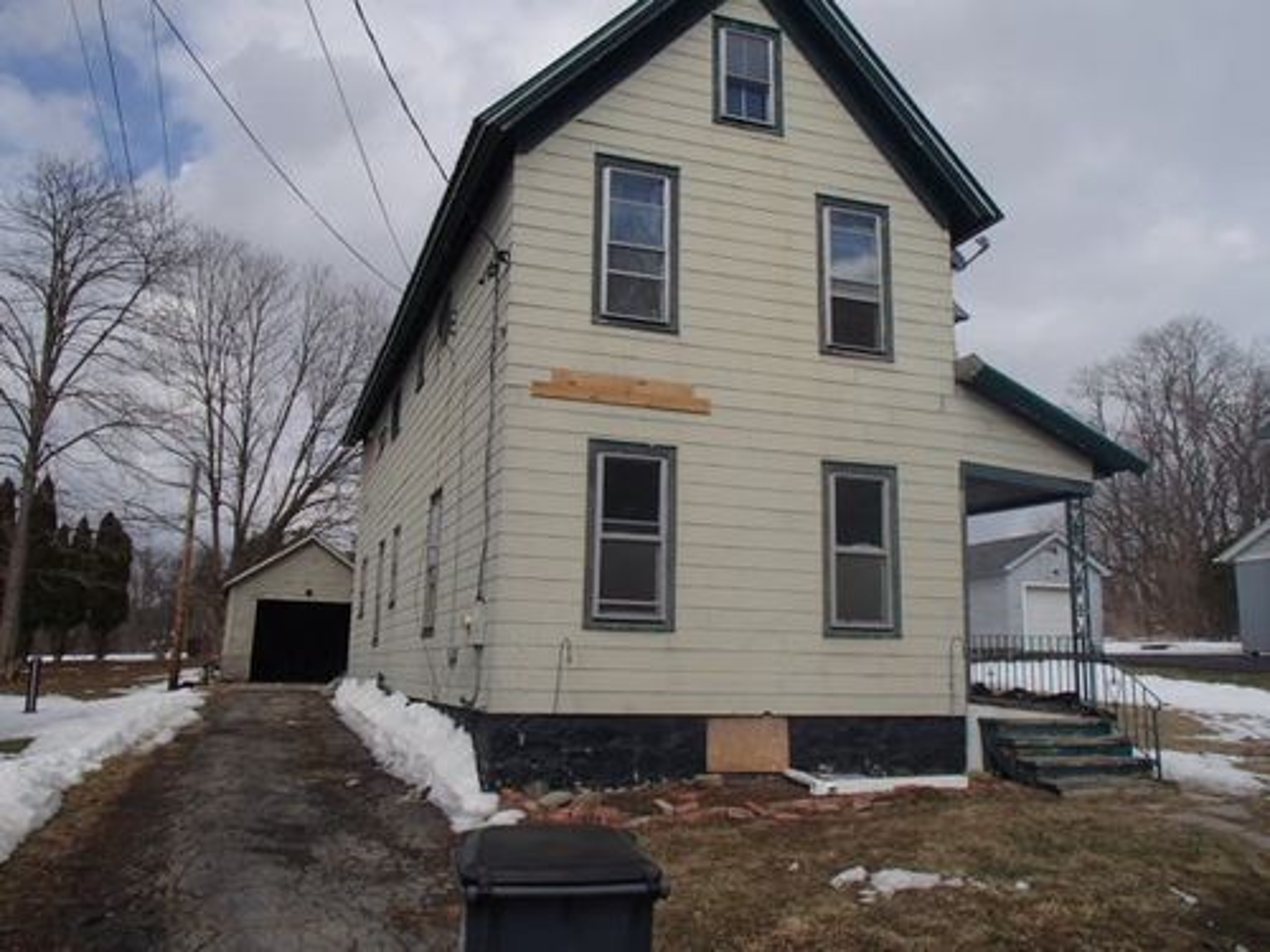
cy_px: 476
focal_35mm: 28
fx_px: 1027
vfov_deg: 49.7
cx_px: 635
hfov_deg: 63.4
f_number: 11
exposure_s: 1/200
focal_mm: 5
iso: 100
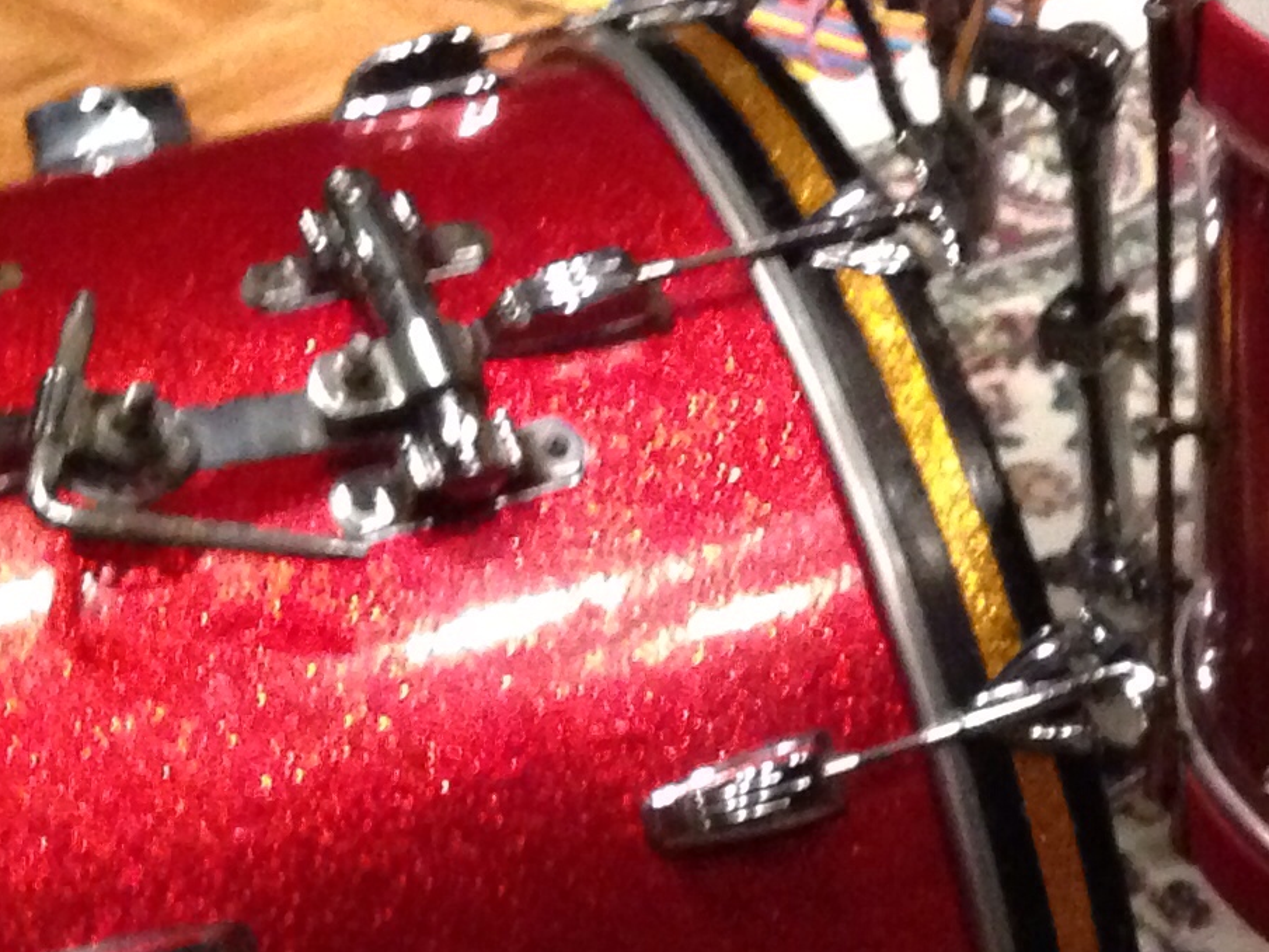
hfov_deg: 15.9
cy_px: 561
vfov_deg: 12.4
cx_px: 1495
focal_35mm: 119
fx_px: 4363
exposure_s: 1/15
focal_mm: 4.12
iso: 640
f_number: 2.4
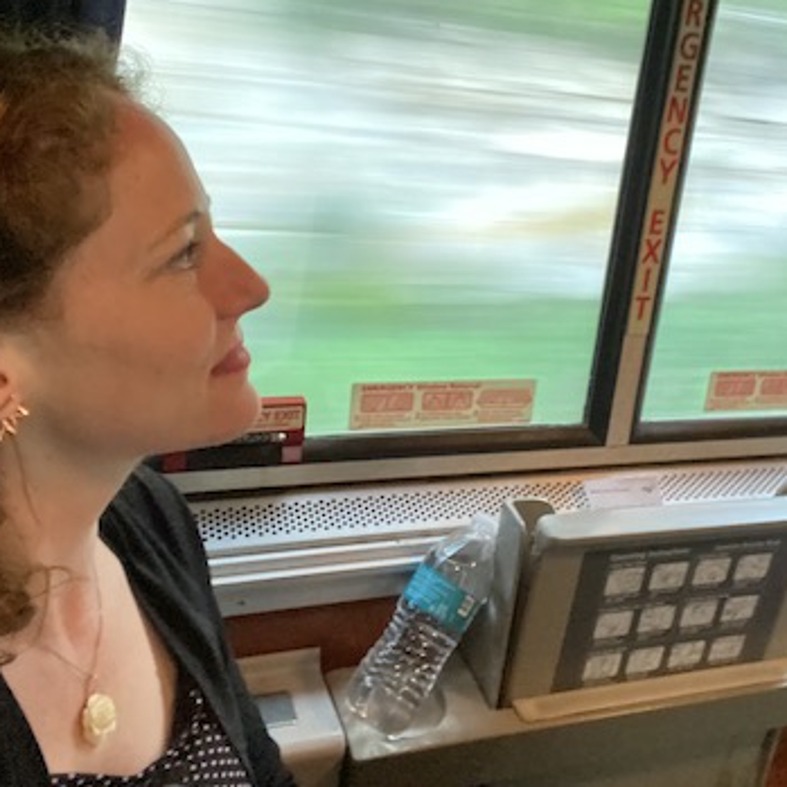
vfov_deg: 46.7
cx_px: 431
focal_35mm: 35
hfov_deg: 47.2
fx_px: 900
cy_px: 286
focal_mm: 2.71
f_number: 2.2
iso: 1000
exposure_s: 1/15
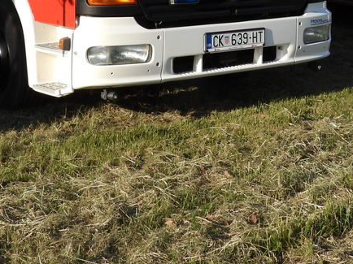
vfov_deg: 16.9
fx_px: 846
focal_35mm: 83
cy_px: -57
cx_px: 244
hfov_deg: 23.4
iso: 100
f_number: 3.2
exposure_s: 1/1250
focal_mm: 5.4
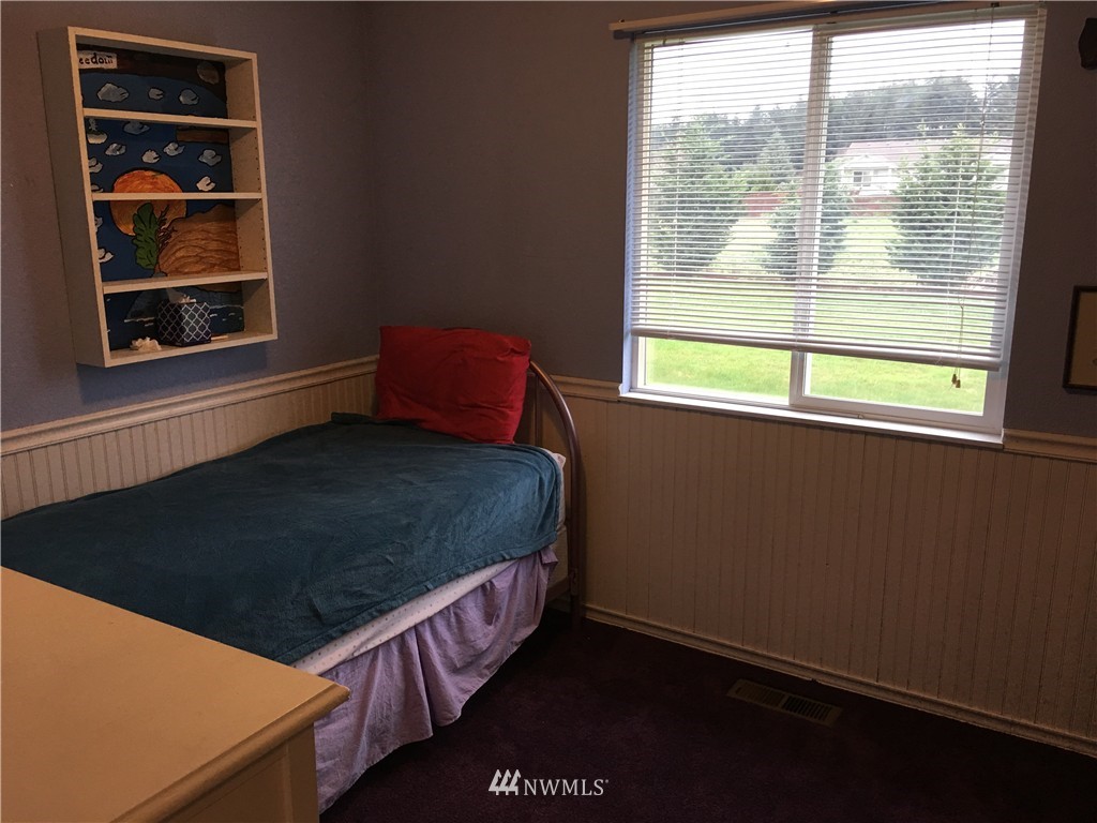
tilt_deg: -13.1
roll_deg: +0.8
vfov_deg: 48.2
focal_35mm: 29
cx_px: 548
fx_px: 919
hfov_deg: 61.7
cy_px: 412
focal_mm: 4.15
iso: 40
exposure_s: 1/30
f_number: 2.2
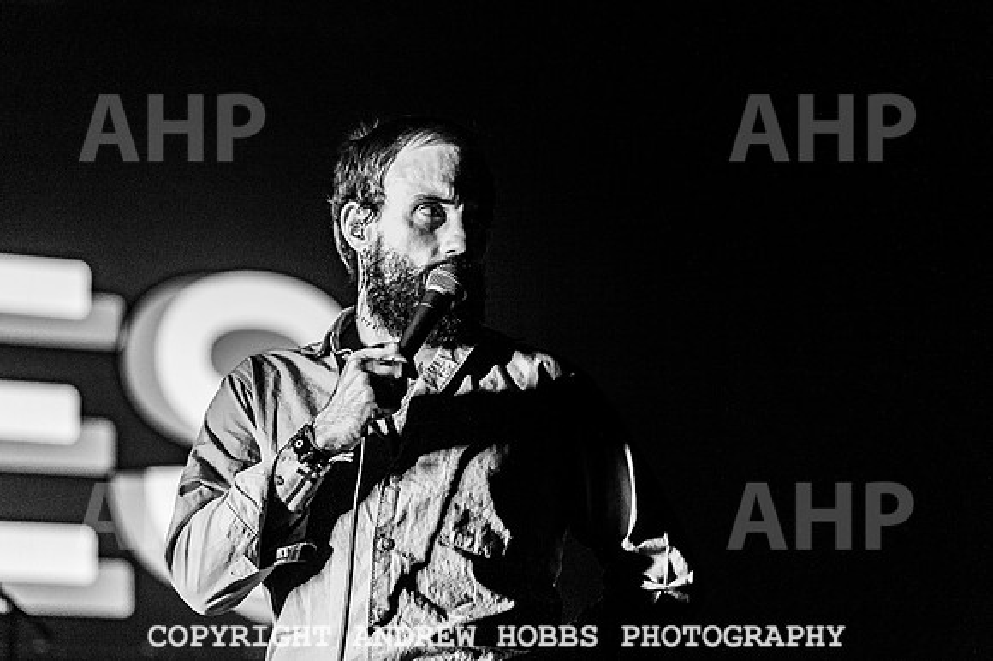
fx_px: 2536
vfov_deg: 14.8
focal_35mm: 92
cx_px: 496
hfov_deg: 22.2
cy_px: 330
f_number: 2.8
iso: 2000
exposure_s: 1/800
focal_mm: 92
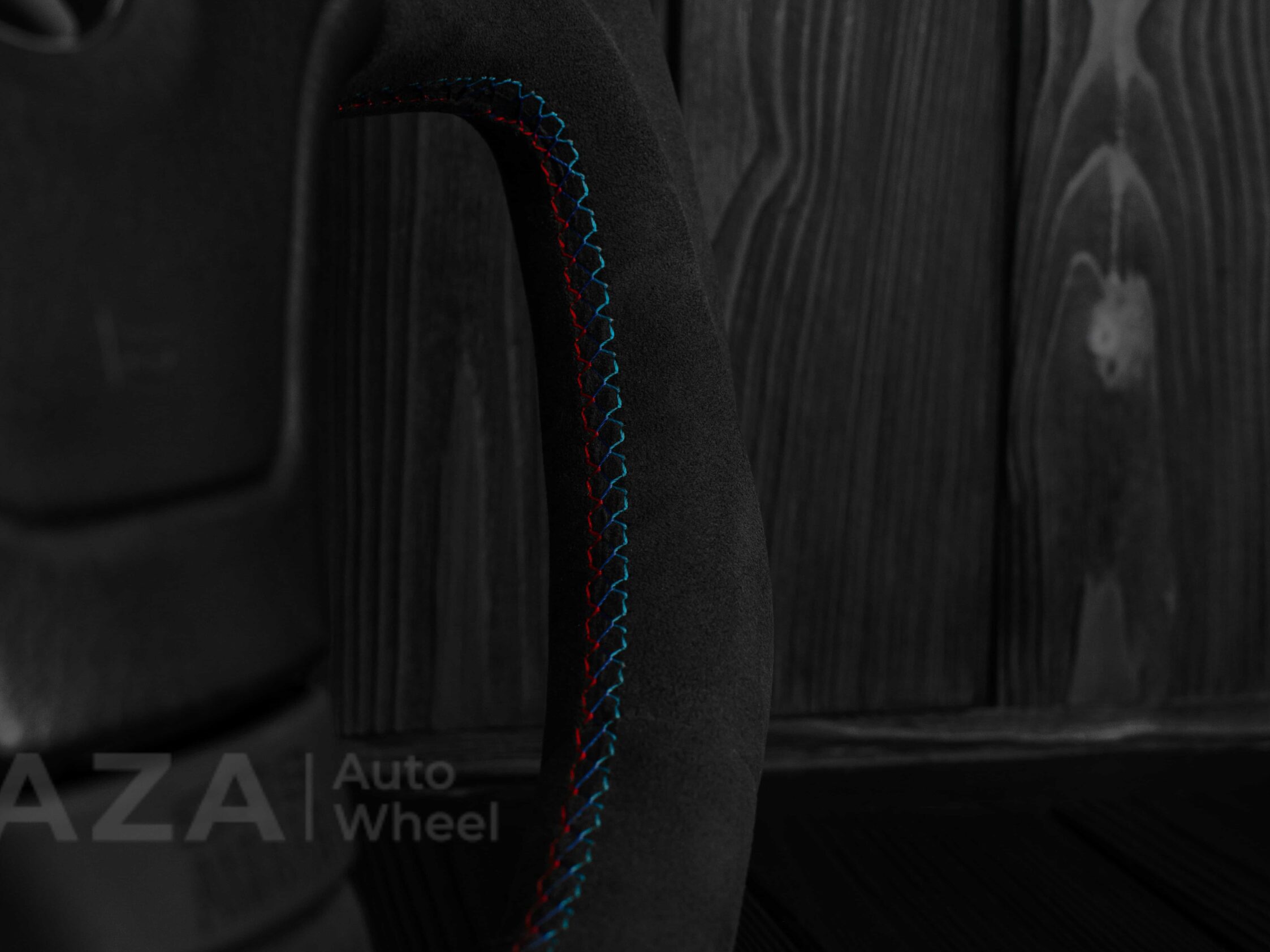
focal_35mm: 58
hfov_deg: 33.5
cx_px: 615
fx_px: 2111
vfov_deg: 25.4
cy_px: 478
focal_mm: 35
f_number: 6.3
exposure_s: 1/125
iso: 500
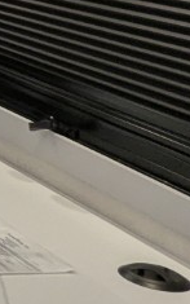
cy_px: -61
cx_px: -497
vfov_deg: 19.4
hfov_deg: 8.7
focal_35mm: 101
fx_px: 836
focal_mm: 2.35
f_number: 2.2
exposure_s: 1/60
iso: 80
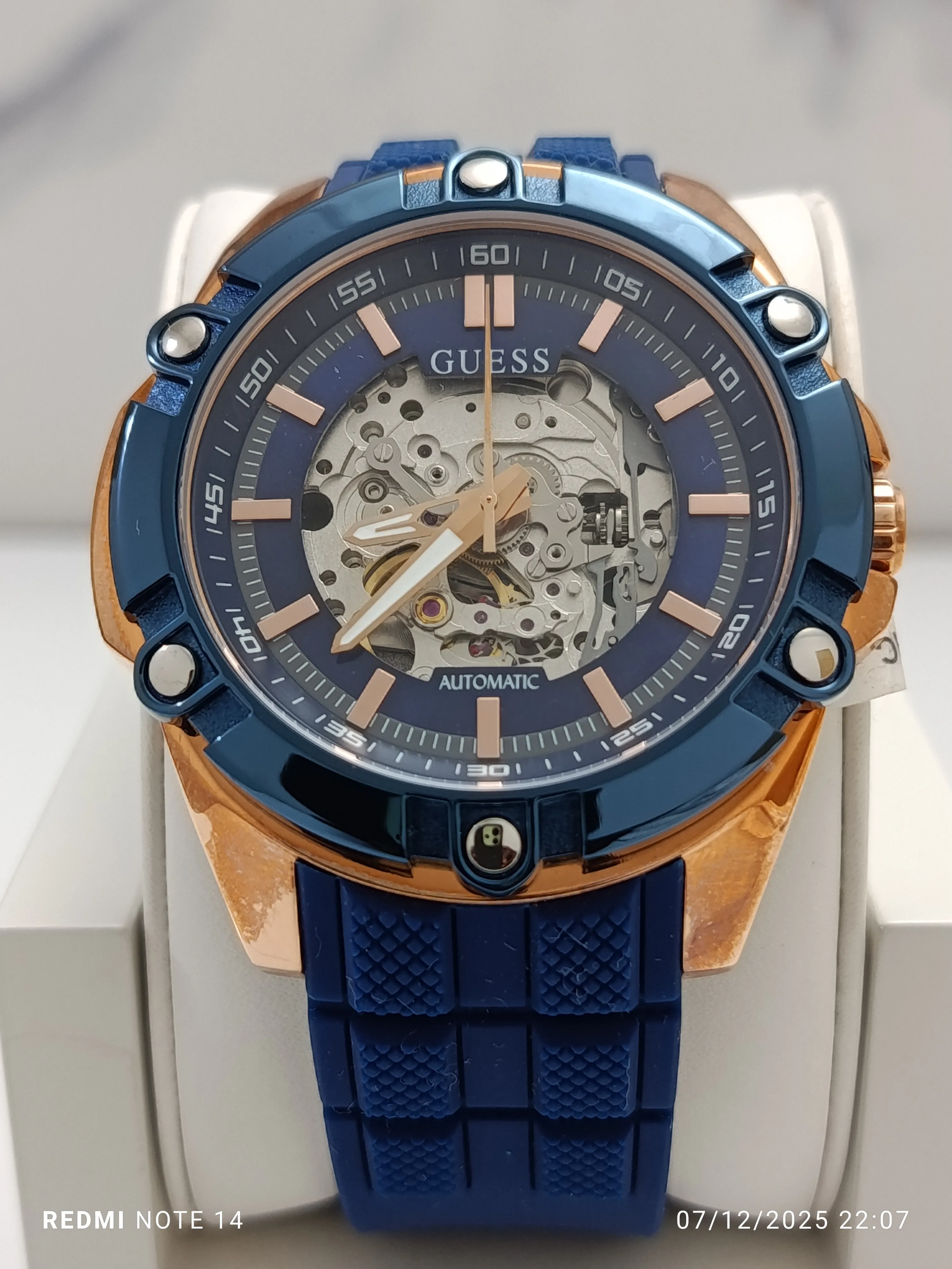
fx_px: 1760
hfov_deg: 30.3
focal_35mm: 48
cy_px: 634
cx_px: 476
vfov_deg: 39.7
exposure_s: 1/100
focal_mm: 5.24
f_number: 1.7
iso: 708
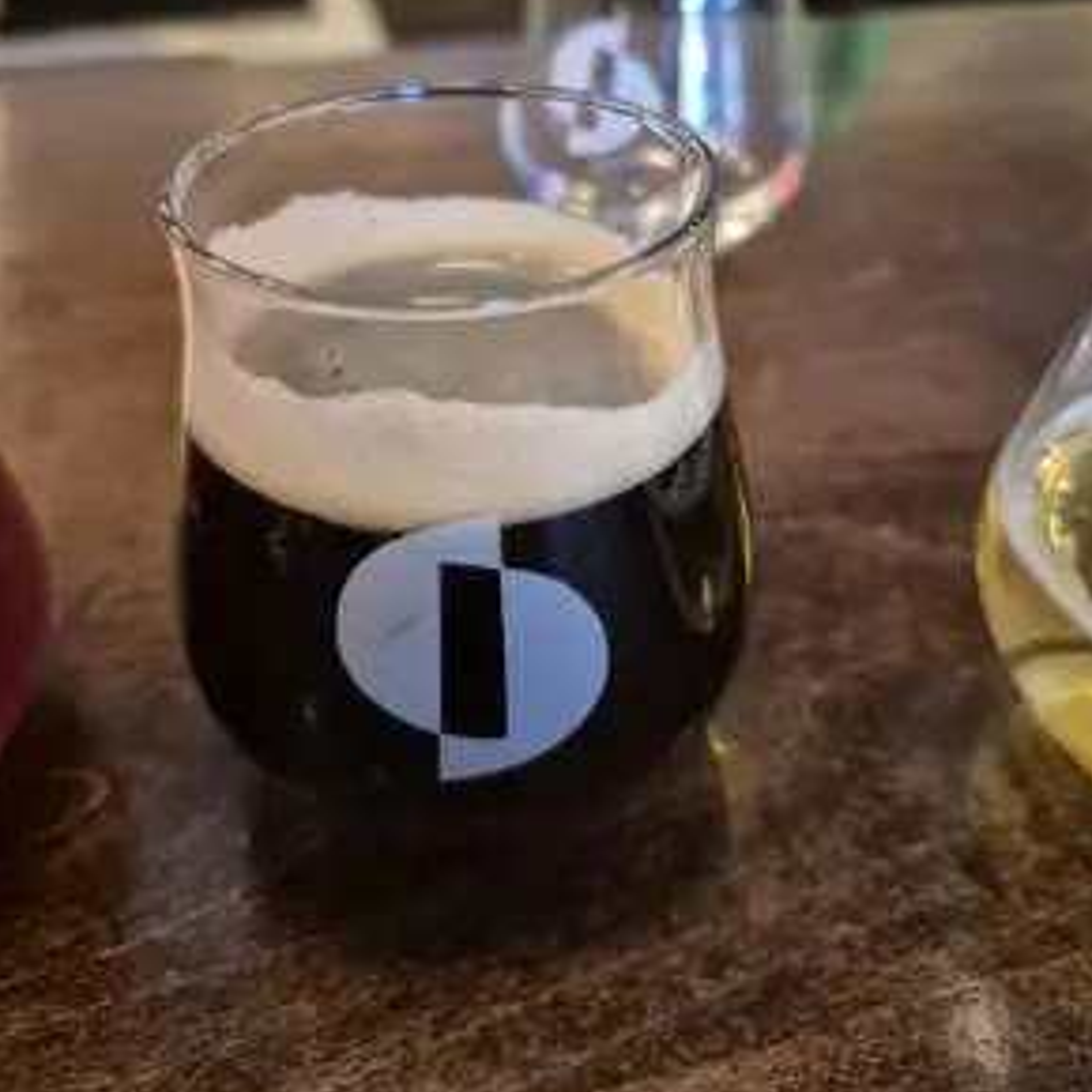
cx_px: 550
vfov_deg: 56.2
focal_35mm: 28
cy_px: 373
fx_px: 999
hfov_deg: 57.3
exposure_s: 1/60
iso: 1000
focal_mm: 5.4
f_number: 1.8
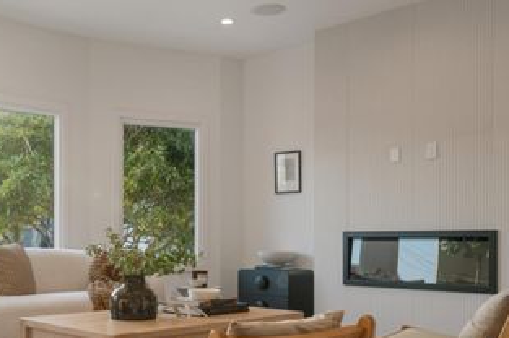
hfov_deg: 40.7
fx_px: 678
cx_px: 176
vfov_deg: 27.7
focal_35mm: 48
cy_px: 243
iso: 640
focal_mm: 30
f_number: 5
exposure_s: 1/400
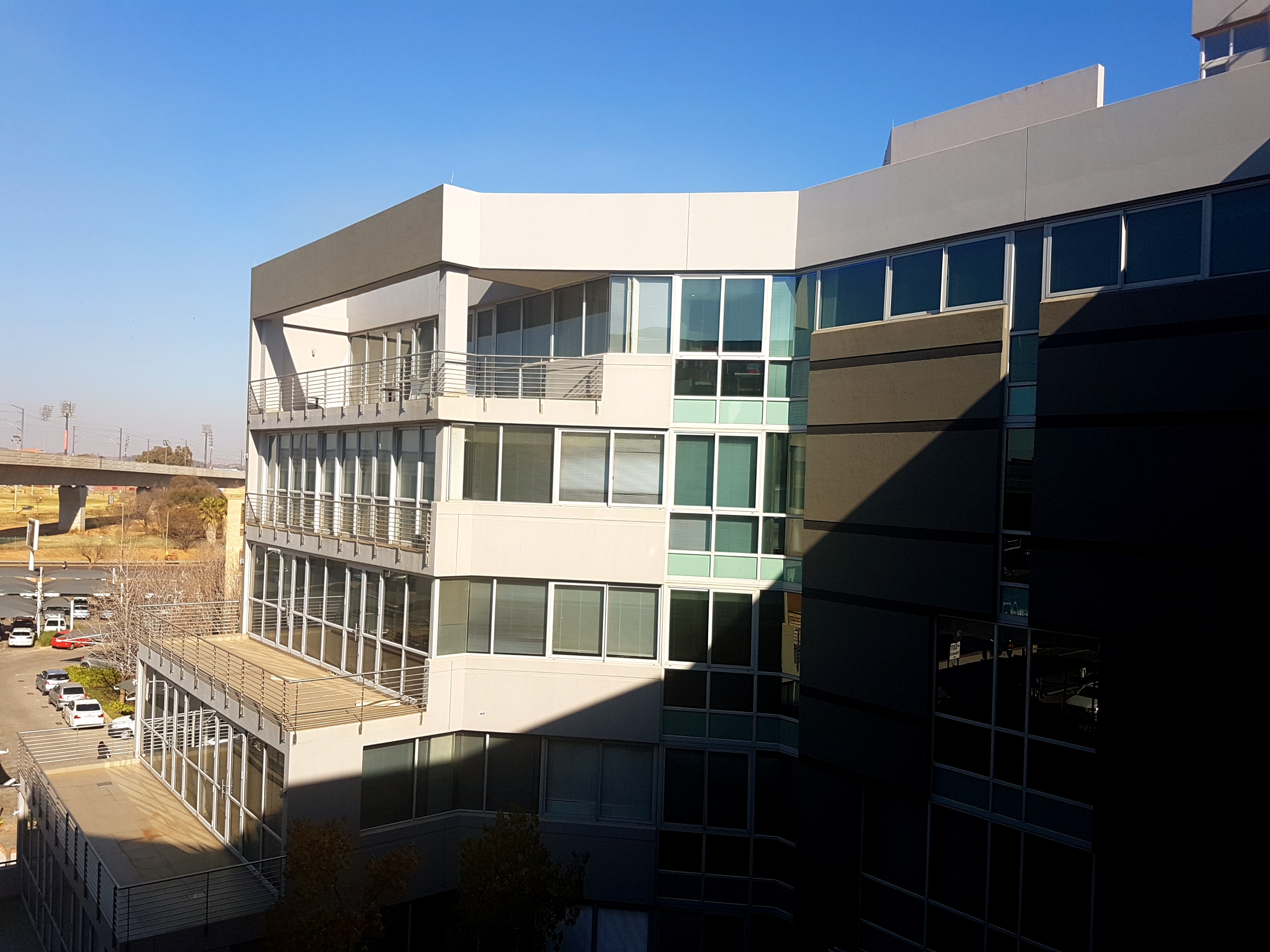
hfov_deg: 67.3
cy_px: 476
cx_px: 635
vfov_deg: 53.1
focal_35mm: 26
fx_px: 954
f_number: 1.7
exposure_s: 1/1872
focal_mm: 4.2
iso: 40
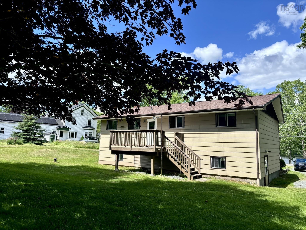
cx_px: 153
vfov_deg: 53.1
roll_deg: -0.8
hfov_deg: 67.3
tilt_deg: +7.0
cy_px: 115
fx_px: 230
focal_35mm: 26
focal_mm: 5.96
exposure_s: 1/2242
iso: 50
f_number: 1.6
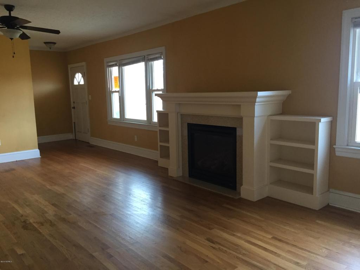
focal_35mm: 29
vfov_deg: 48.2
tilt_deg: -5.9
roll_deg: -0.3
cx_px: 180
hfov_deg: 61.7
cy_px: 135
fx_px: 302
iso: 125
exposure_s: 1/30
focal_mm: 4.15
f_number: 2.2
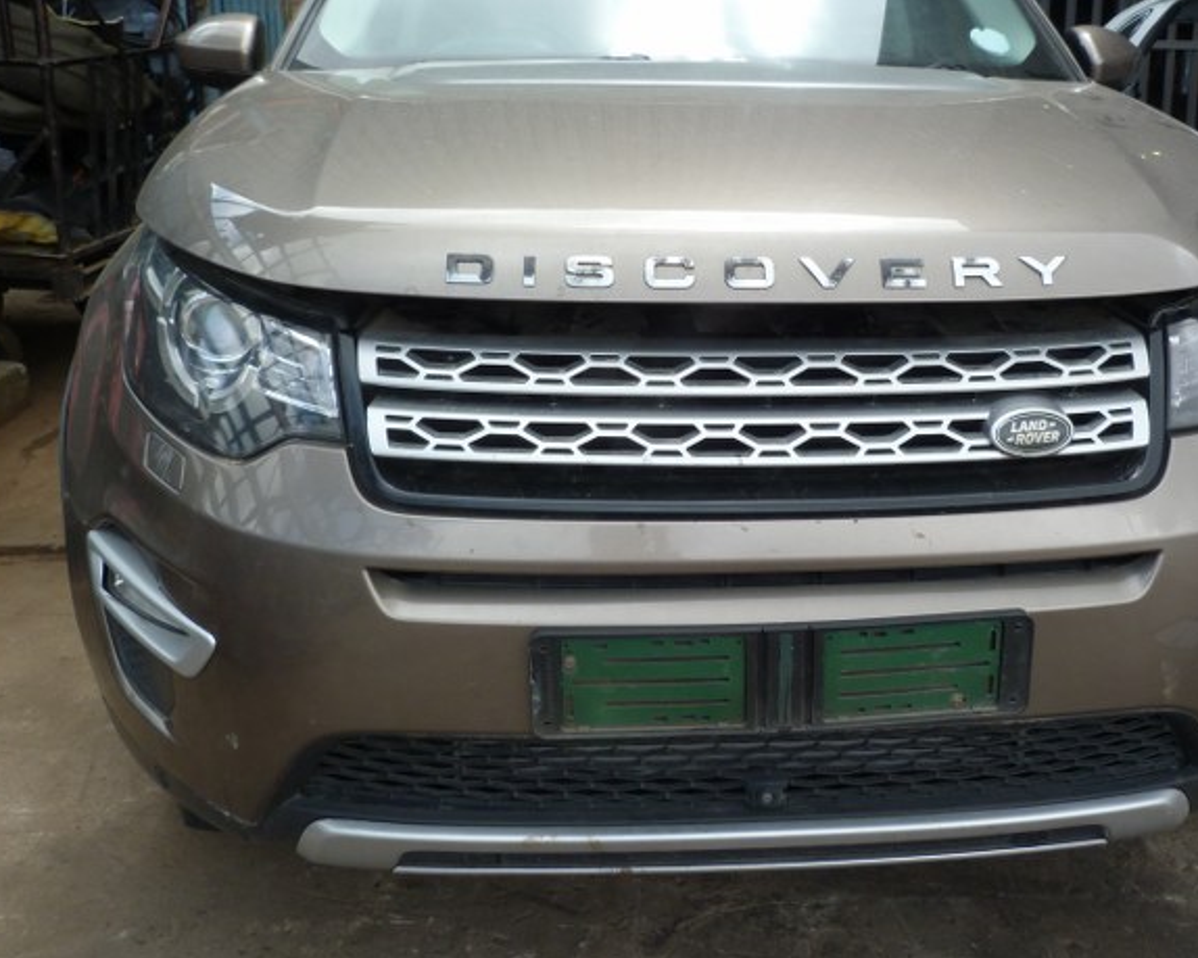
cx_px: 708
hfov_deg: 52.6
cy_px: 357
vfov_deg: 43.0
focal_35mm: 34
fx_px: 1205
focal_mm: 4.5
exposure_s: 1/125
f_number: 4
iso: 80
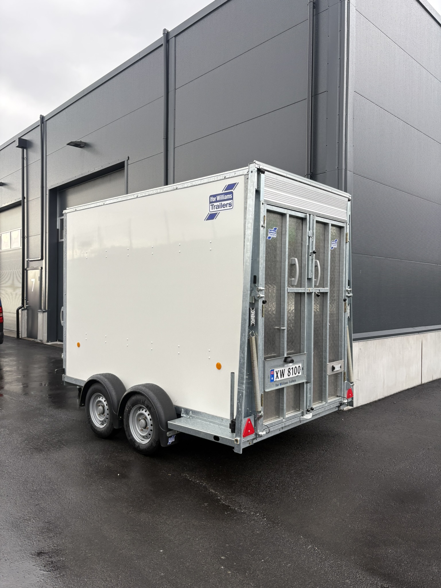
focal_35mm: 26
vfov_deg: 67.3
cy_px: 294
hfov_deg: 53.1
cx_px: 220
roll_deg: -0.8
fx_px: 442
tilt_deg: -3.7
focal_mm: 5.96
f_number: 1.6
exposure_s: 1/302
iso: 40
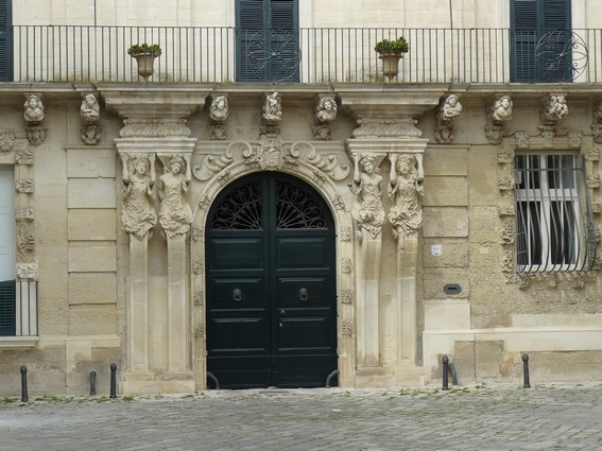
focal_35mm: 87
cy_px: 226
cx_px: 301
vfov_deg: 17.0
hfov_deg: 22.5
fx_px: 1513
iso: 100
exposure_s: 1/250
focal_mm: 14.5
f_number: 4.5
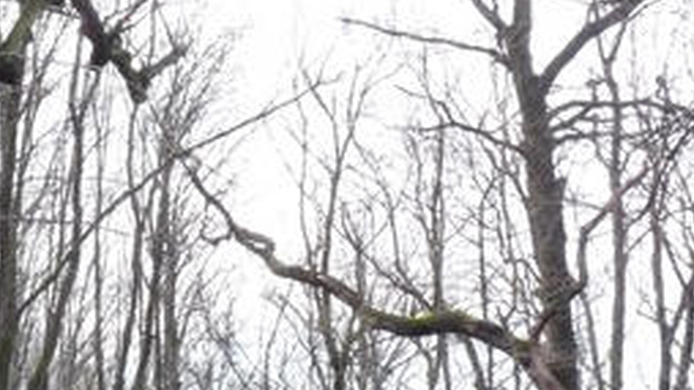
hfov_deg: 28.0
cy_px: 210
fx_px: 1362
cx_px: 145
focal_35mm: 74
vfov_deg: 16.3
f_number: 5.6
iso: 800
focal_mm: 4.8
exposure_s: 1/250
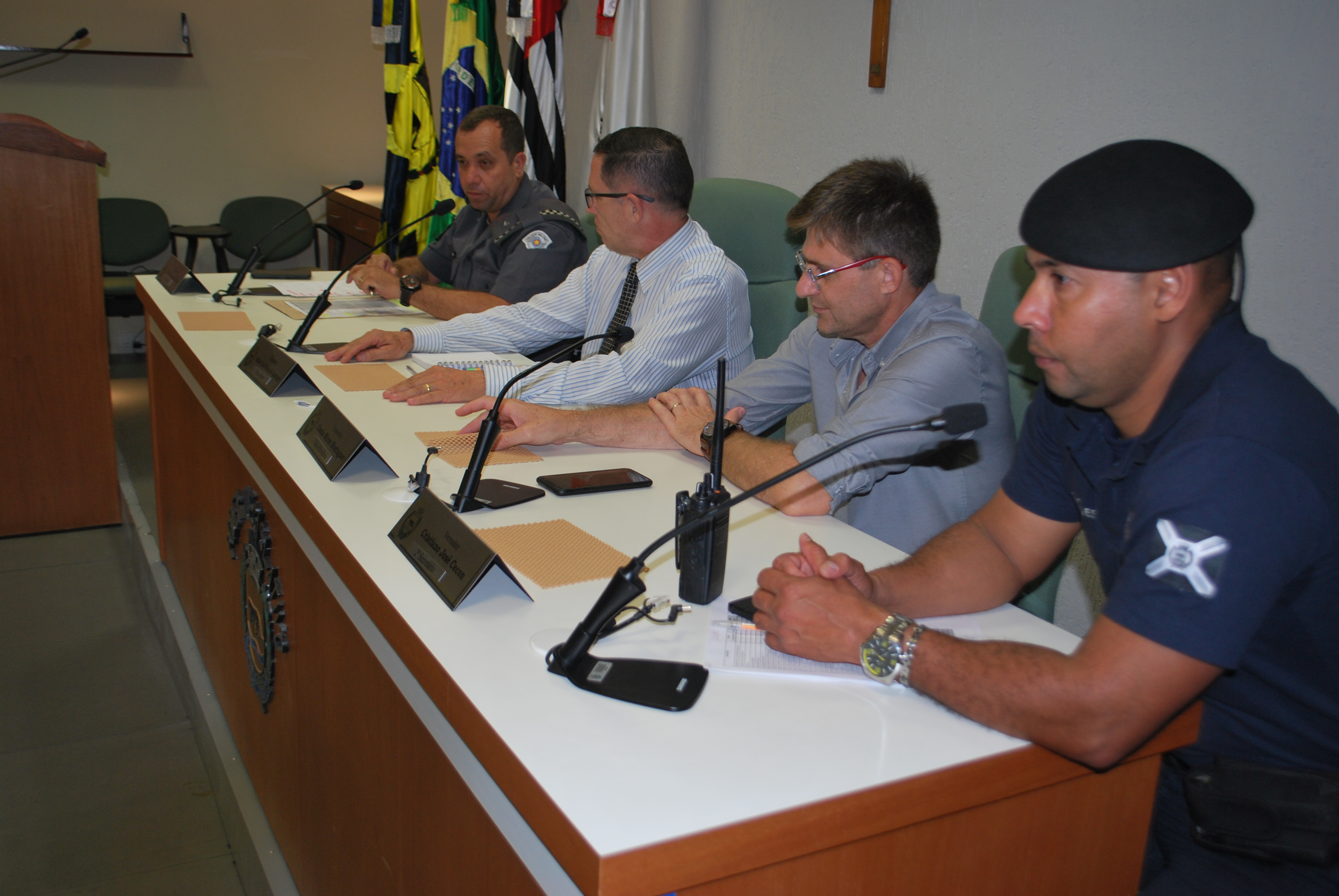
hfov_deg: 57.2
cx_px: 670
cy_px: 448
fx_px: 1229
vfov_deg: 40.1
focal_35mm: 33
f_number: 4
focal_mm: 22
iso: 200
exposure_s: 1/60
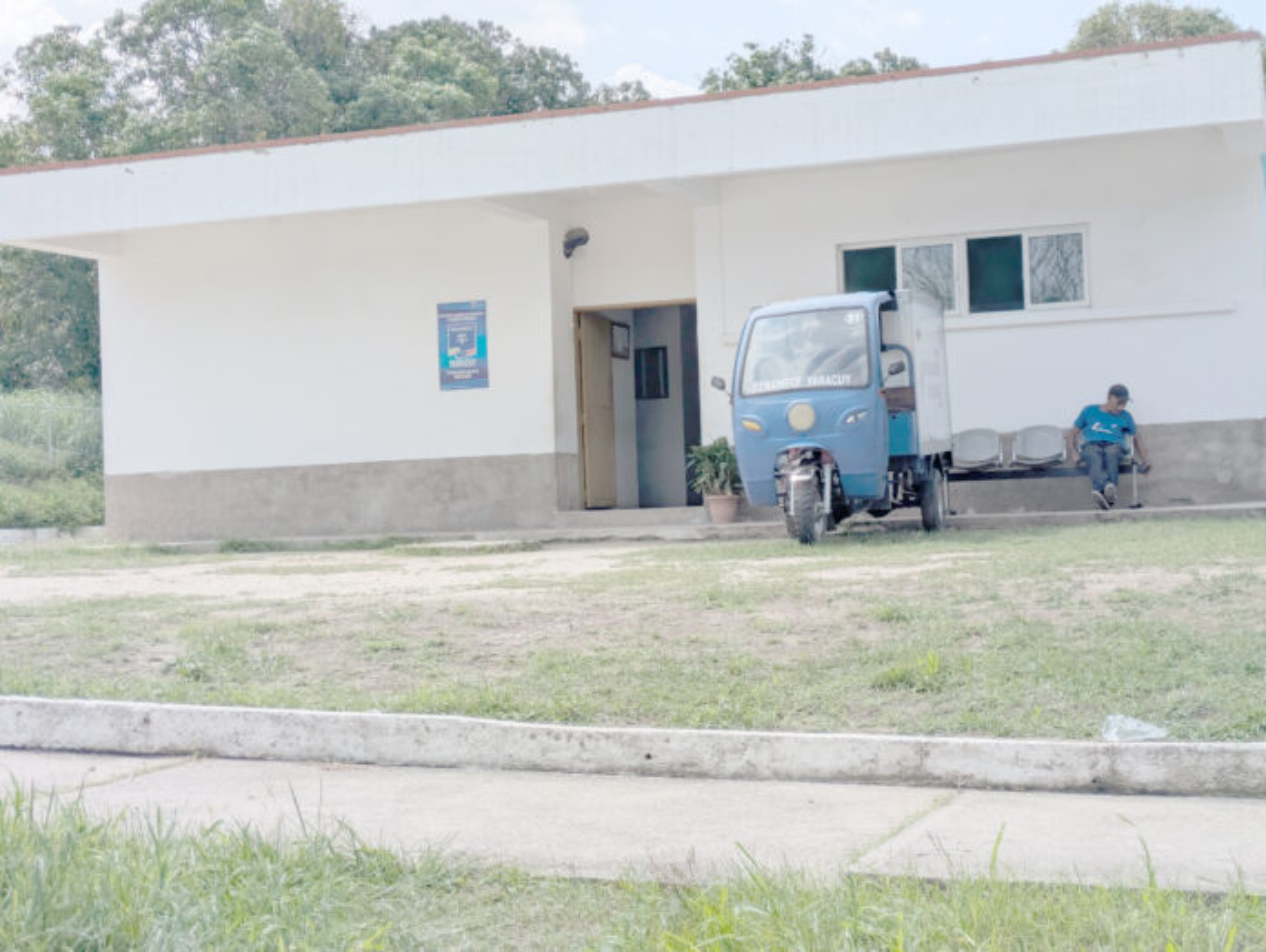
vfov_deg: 28.6
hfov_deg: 37.5
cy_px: 476
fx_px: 1866
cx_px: 633
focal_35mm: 51
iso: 46
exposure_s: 1/2725
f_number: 1.89
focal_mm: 5.43
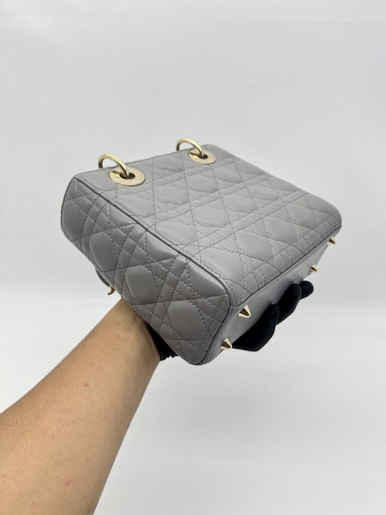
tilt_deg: -28.7
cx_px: 193
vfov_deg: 67.3
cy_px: 258
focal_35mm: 26
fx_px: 387
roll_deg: +0.2
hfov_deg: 53.1
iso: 32
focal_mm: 5.7
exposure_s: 1/110
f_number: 1.5
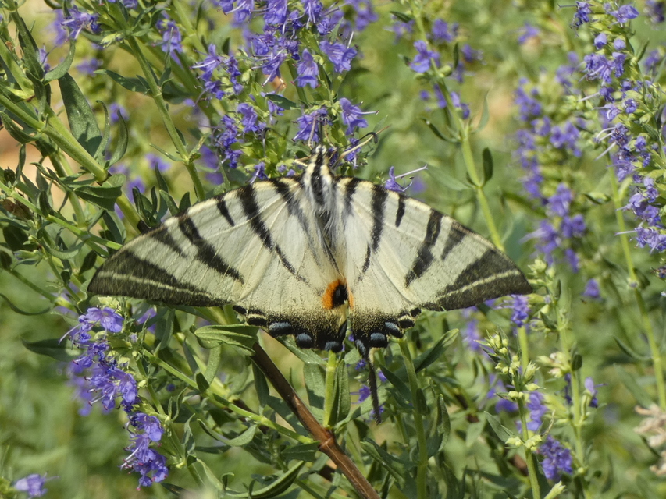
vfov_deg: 7.4
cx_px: 333
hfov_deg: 9.9
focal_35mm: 200
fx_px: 3848
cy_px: 250
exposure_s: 1/125
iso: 80
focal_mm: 35.8
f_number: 5.5
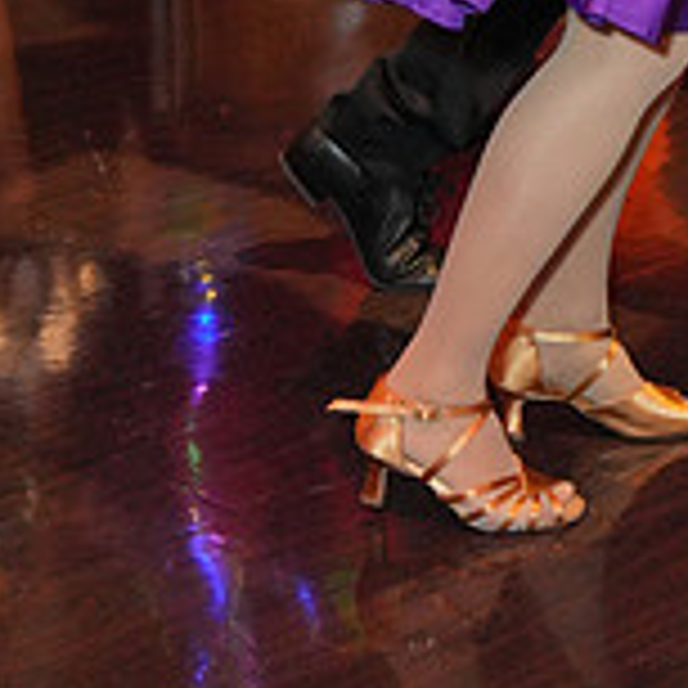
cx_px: 785
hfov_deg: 12.3
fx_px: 3126
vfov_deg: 11.6
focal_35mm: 139
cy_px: -544
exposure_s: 1/200
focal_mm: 43
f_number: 4
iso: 4000
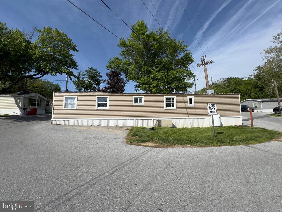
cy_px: 106
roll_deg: +0.5
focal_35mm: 14
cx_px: 141
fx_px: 114
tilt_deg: +3.9
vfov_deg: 85.7
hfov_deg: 102.1
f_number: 2.2
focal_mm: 2.22
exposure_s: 1/3390
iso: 50
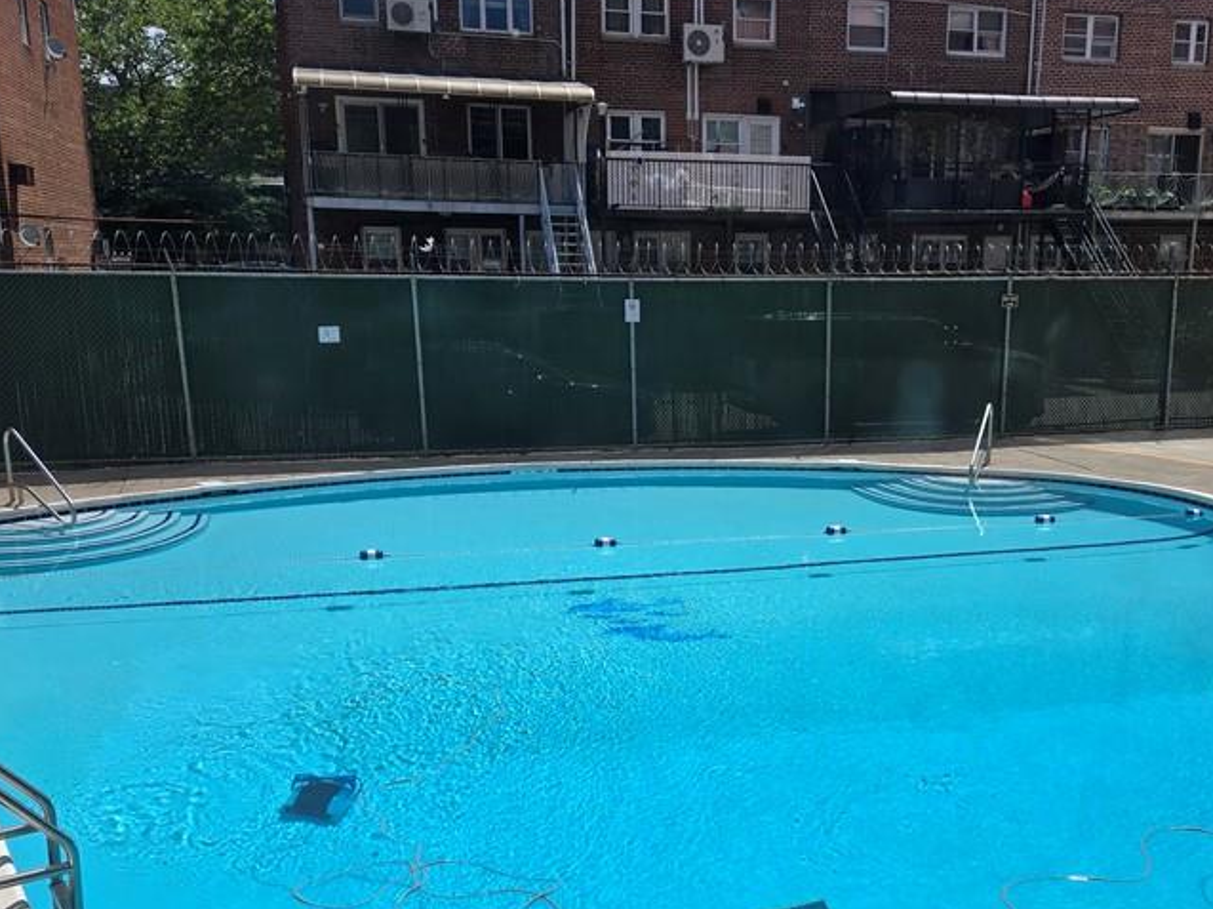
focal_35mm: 37
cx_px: 745
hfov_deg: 49.8
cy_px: 551
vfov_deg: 38.5
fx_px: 1296
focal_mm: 5.4
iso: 25
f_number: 1.8
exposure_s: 1/2628
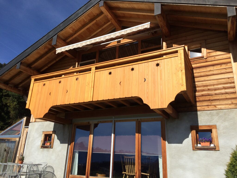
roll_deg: -2.7
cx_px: 118
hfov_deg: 61.7
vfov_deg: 48.2
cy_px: 89
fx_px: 199
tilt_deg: +18.8
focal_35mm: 29
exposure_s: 1/2740
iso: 32
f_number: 2.2
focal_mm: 4.15
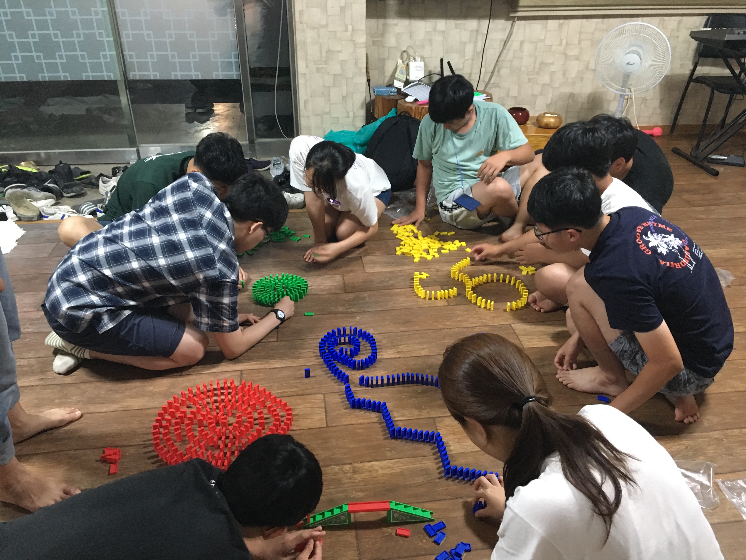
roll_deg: -0.4
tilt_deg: -29.6
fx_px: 625
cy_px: 280
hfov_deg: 61.7
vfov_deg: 48.2
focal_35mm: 29
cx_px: 373
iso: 200
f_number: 2.2
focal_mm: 4.15
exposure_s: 1/20
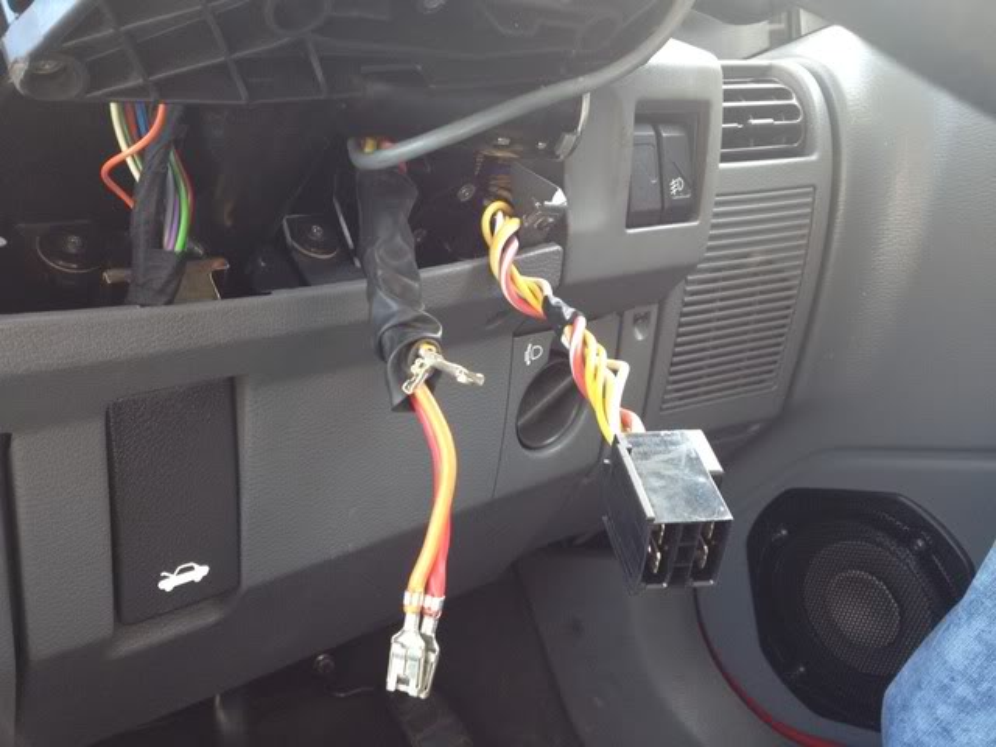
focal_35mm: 35
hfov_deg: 52.6
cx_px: 498
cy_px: 374
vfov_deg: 40.7
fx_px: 1007
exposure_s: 1/20
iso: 64
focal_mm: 4.3
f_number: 2.4
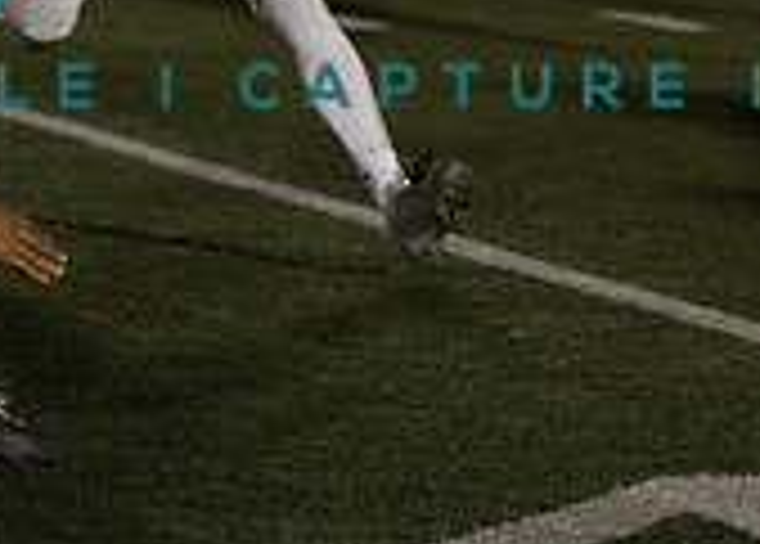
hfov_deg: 5.6
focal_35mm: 357
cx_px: -86
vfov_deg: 4.0
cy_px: -4
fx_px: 7712
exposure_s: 1/1000
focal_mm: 80
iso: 1000
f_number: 2.8
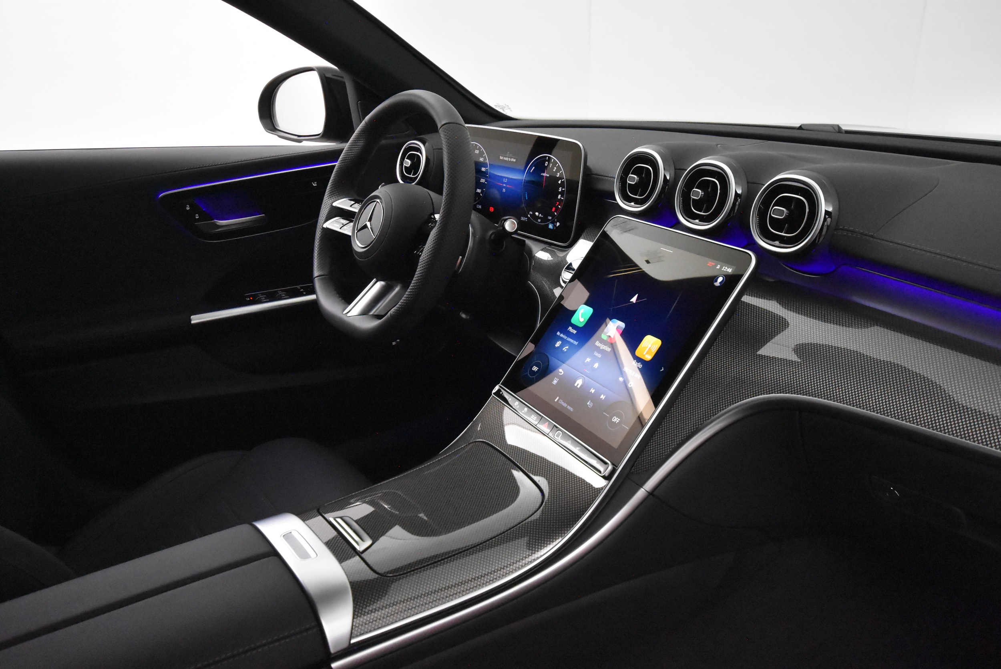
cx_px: 500
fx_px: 835
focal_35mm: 30
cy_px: 334
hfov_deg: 61.9
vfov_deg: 43.7
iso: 9000
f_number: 5.6
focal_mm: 20
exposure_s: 1/60
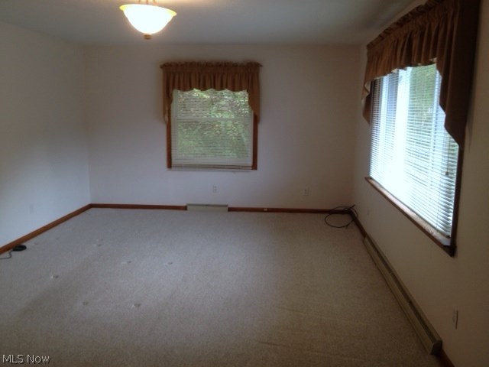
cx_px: 244
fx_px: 494
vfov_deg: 40.7
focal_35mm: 35
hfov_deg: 52.6
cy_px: 184
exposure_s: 1/40
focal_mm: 4.28
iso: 50
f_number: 2.4
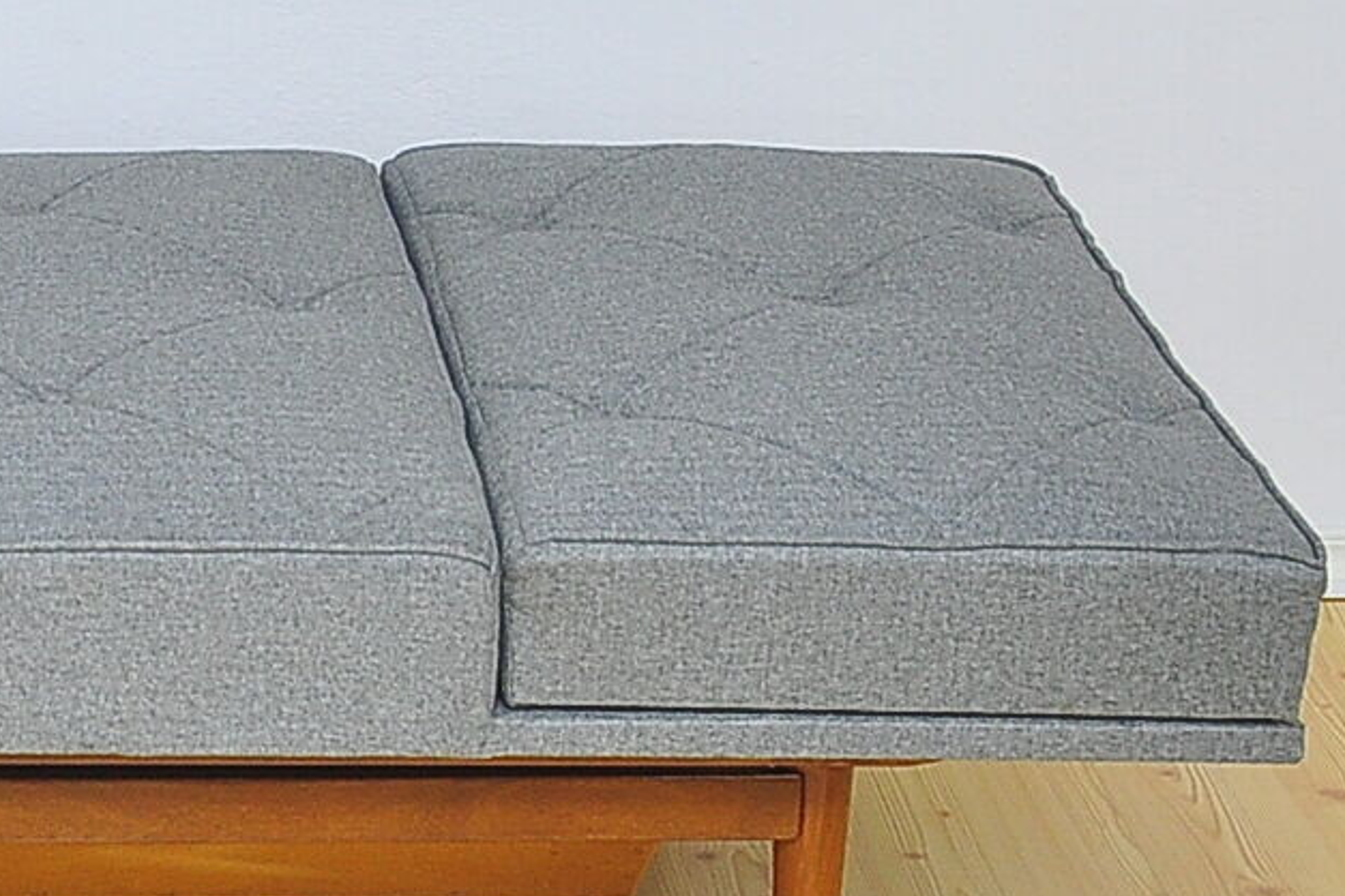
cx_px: -324
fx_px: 5492
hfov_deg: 13.5
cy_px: 442
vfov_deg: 9.3
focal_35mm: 147
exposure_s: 1/200
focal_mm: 32
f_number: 4.2
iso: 400
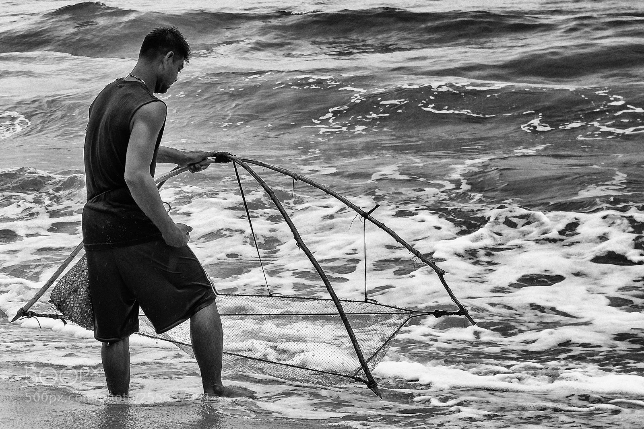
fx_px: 1341
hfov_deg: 27.0
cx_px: 322
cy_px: 214
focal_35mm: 75
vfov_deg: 18.2
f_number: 6.3
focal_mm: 50
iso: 100
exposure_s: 1/250
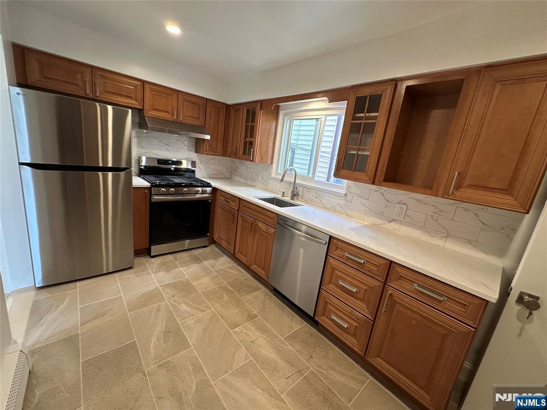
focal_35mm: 14
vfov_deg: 85.7
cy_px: 205
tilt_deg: -12.3
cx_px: 274
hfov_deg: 102.1
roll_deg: -6.3
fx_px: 221
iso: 200
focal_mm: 2.22
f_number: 2.2
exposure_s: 1/120
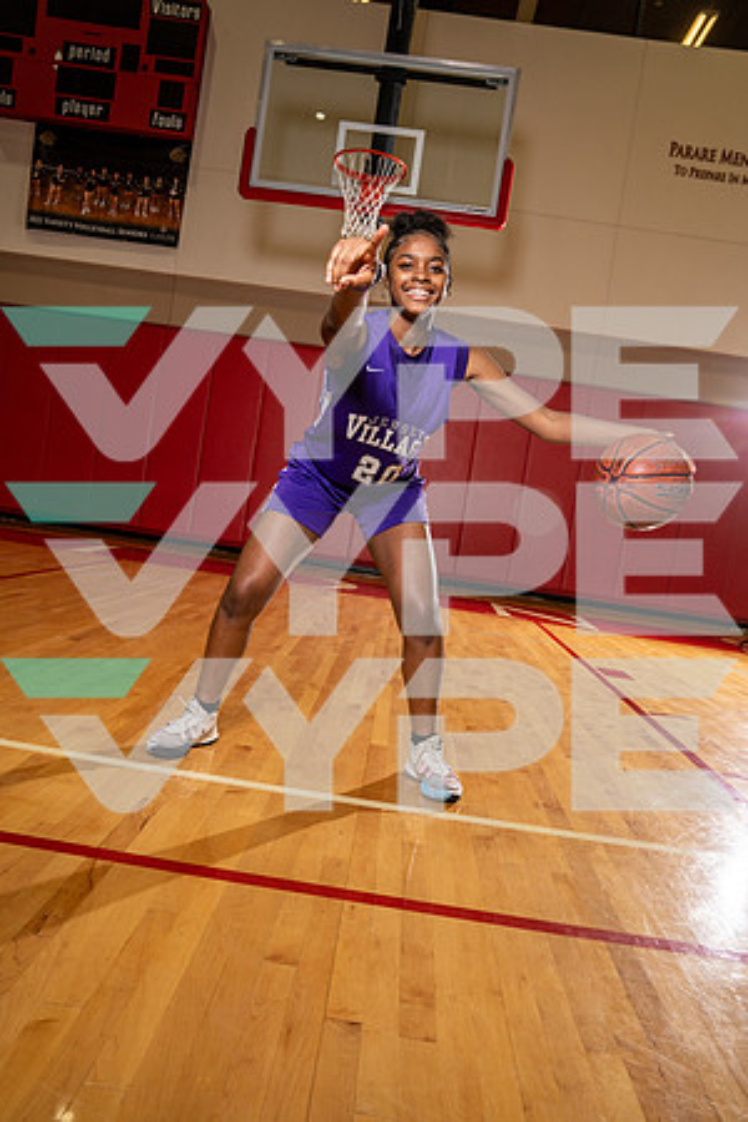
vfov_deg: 65.5
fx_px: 873
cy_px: 561
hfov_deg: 46.4
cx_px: 374
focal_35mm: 28
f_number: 5.6
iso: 500
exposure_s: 1/250
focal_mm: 28
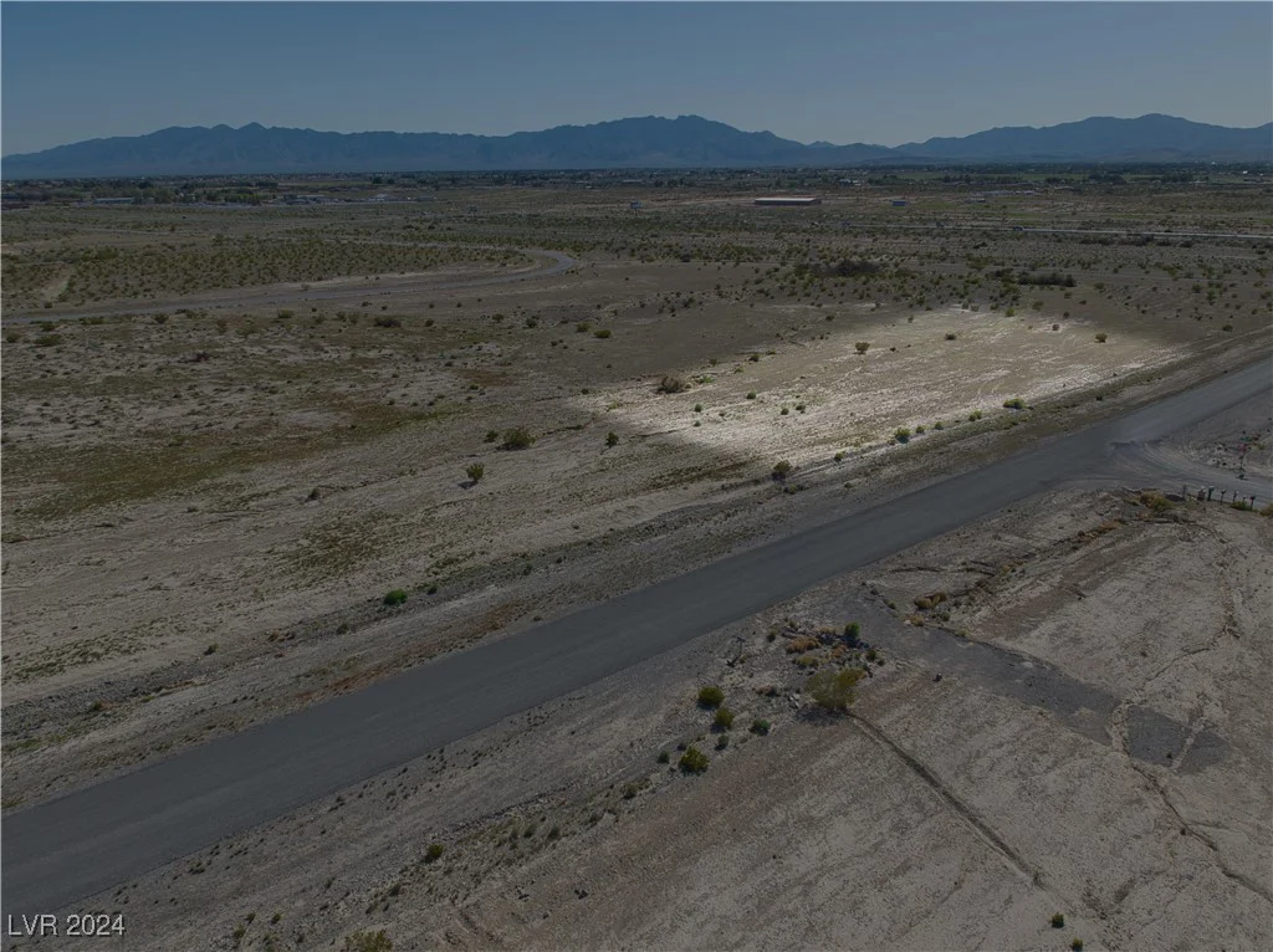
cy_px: 476
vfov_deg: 56.7
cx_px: 636
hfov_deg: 71.6
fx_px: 882
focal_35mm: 24
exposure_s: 1/640
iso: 100
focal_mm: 12.29
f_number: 2.8
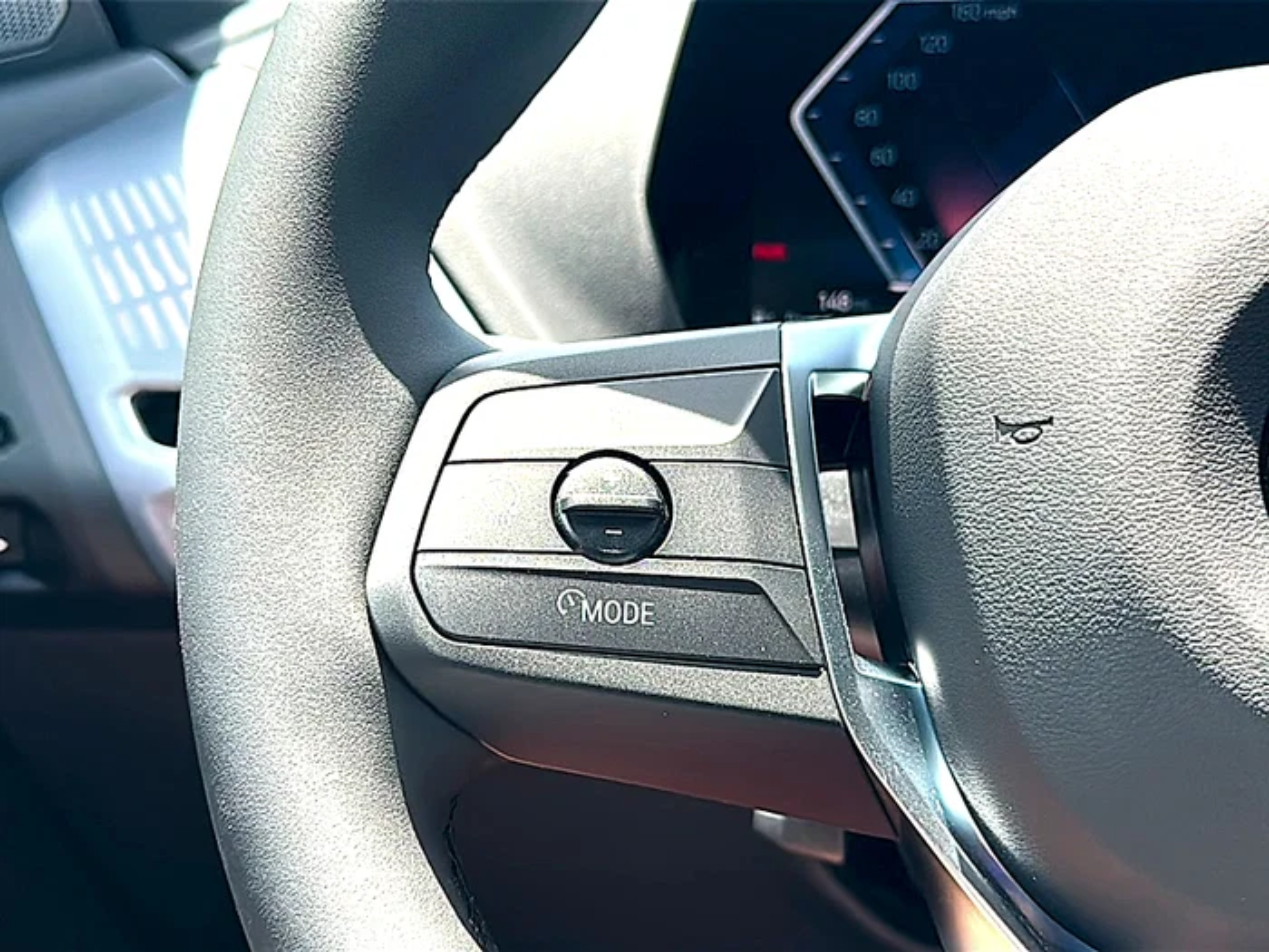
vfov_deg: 34.3
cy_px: 476
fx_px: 1540
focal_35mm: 42
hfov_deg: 44.8
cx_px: 634
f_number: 1.78
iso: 80
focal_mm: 6.86
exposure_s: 1/594
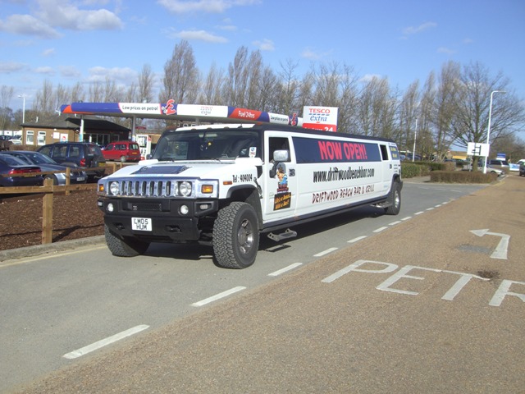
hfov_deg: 49.0
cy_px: 197
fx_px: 576
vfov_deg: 37.7
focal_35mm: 38
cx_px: 262
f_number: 4.3
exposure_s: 1/800
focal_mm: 6.2
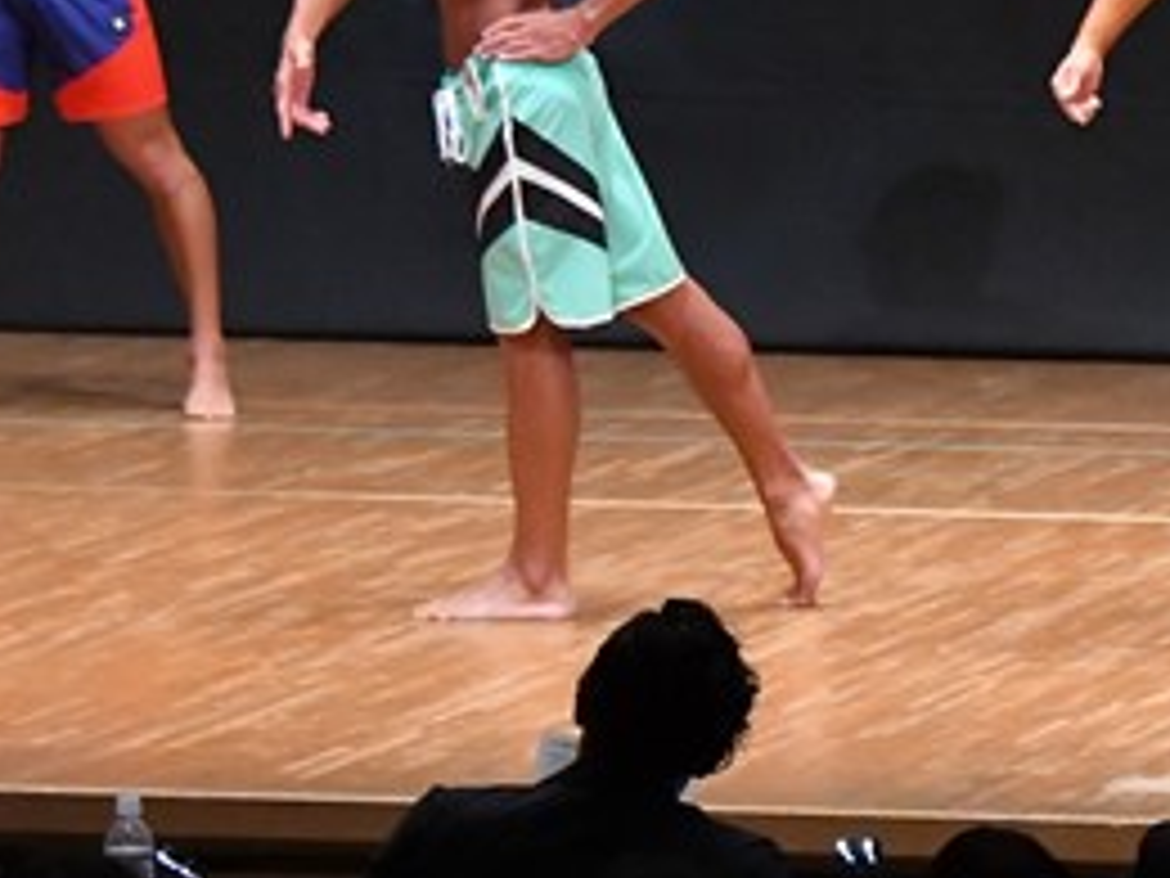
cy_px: 207
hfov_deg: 4.7
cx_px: 1595
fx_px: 14230
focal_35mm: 421
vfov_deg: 3.5
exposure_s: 1/400
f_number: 5.6
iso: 8000
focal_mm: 98
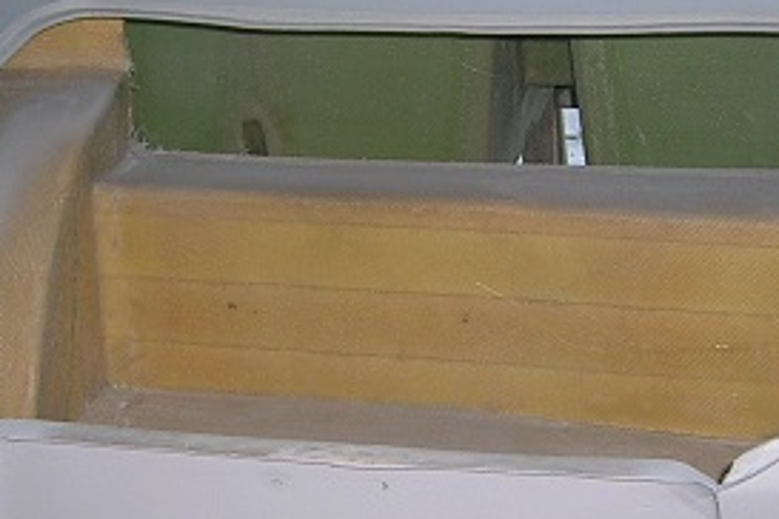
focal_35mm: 82
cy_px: 346
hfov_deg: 24.8
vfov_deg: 16.6
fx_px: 1774
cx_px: 418
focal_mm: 5.4
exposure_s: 1/60.1
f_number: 2.8
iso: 58
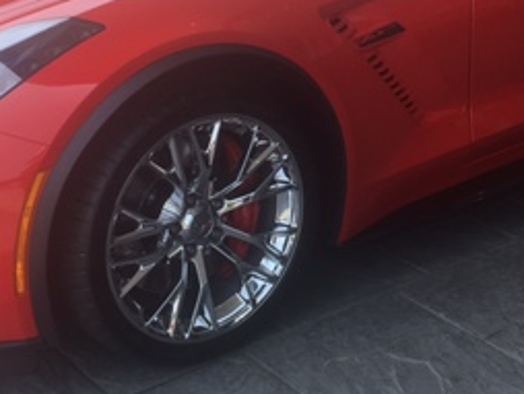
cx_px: 287
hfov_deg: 26.6
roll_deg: +0.0
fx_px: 1106
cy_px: 142
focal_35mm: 73
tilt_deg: -21.4
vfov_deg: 20.2
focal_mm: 4.15
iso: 25
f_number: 2.2
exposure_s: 1/469
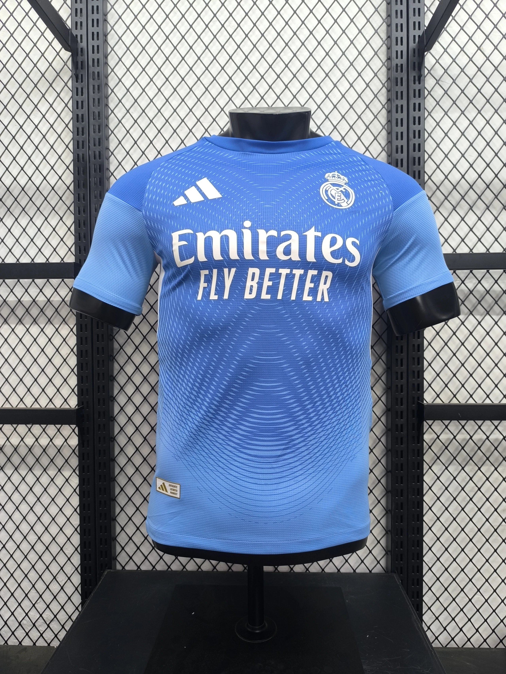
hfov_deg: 58.9
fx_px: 448
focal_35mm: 23
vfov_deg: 73.9
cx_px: 253
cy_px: 337
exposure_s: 1/50
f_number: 1.65
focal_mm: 6.14
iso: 640
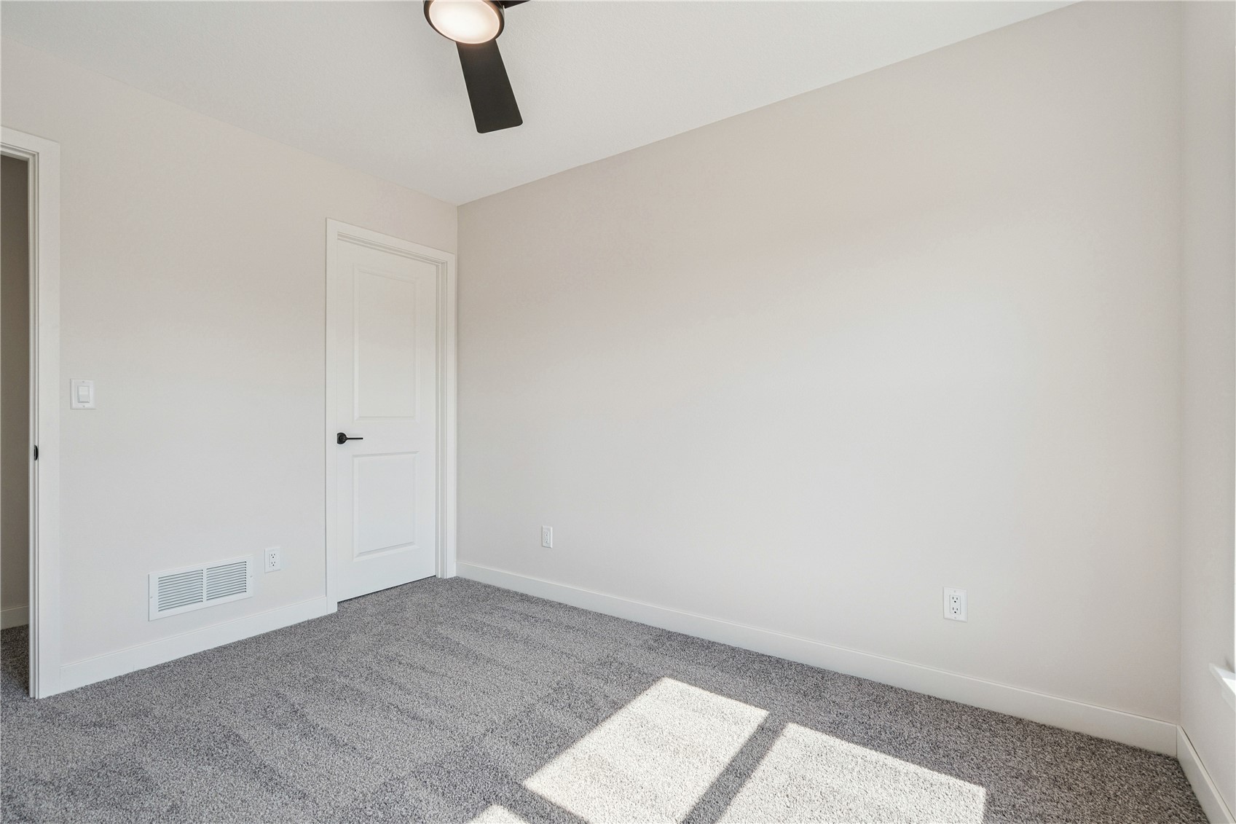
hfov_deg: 96.7
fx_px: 549
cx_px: 618
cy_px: 412
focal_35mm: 16
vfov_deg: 73.7
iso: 400
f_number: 8
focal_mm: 16
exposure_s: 1/250
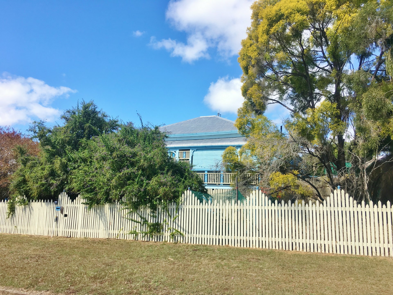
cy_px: 148
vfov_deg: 48.2
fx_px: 329
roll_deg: -2.2
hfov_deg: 61.7
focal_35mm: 29
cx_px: 196
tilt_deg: +8.4
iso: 25
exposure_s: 1/1166
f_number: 2.2
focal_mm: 4.15
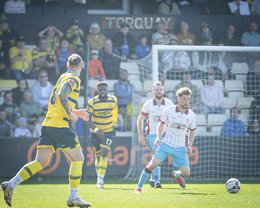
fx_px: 4489
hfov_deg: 3.3
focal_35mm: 584
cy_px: 97
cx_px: 116
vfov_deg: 2.7
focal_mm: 310
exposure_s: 1/800
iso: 400
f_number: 4
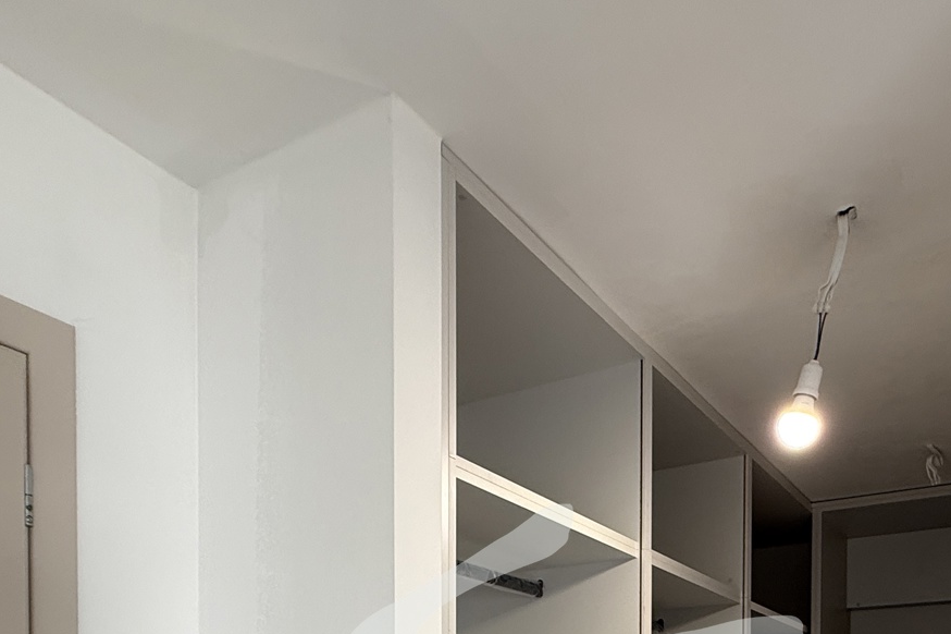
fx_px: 845
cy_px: 759
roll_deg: -0.6
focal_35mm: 32
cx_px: 573
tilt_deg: +0.5
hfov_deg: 58.2
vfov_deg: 33.5
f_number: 2.2
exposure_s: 1/99
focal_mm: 2.22
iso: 125
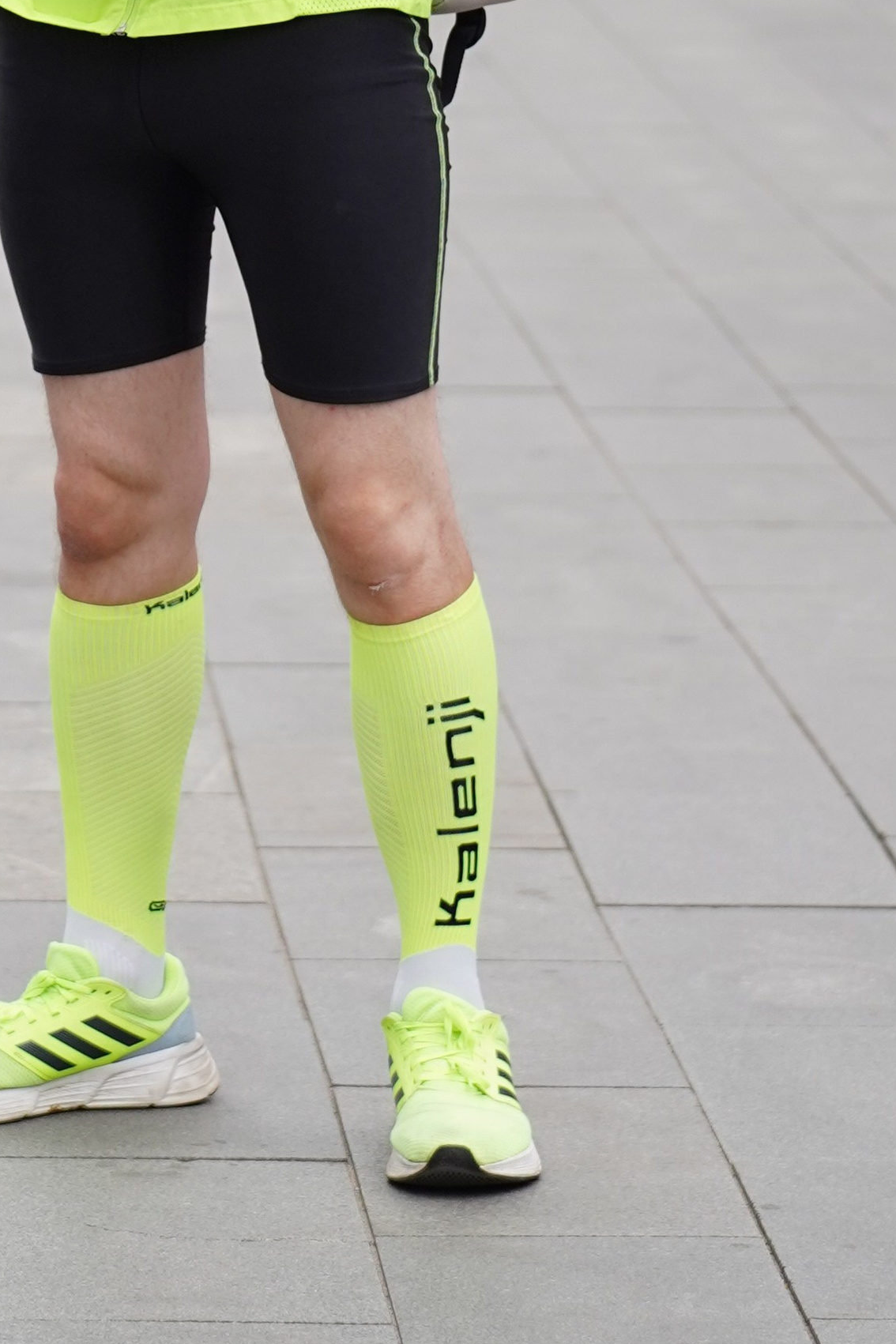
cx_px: 267
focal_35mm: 237
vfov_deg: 8.6
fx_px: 8847
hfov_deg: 5.8
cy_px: -113
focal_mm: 70
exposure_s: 1/1600
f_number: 3.2
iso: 250
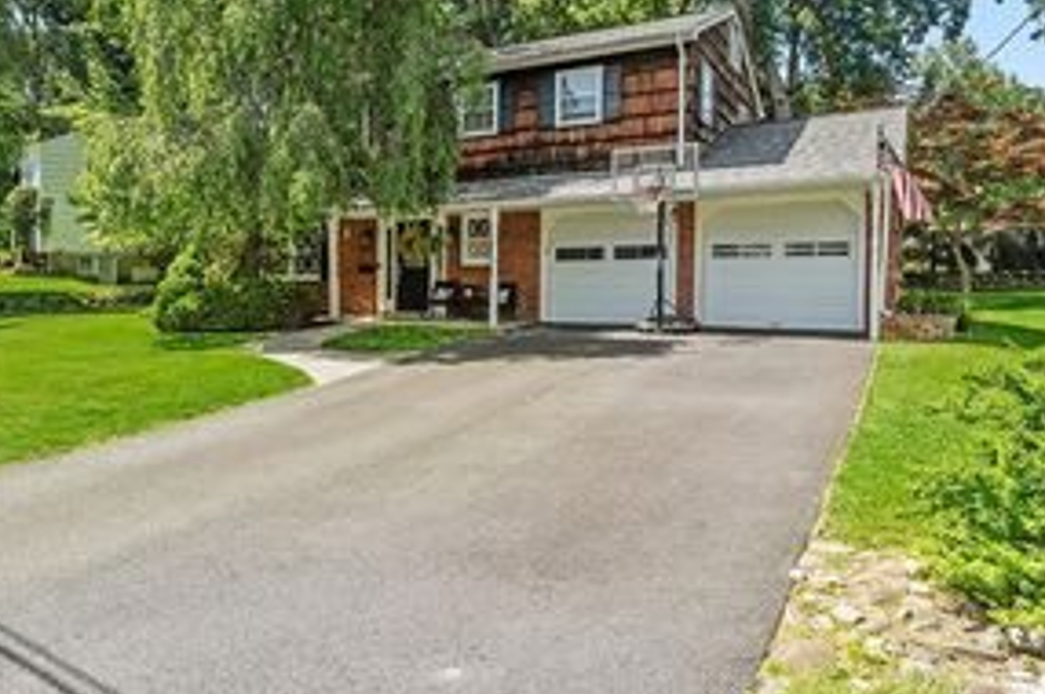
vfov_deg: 46.2
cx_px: 358
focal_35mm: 28
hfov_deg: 64.0
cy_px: 312
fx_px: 812
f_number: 8
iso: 100
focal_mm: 16
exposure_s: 1/125
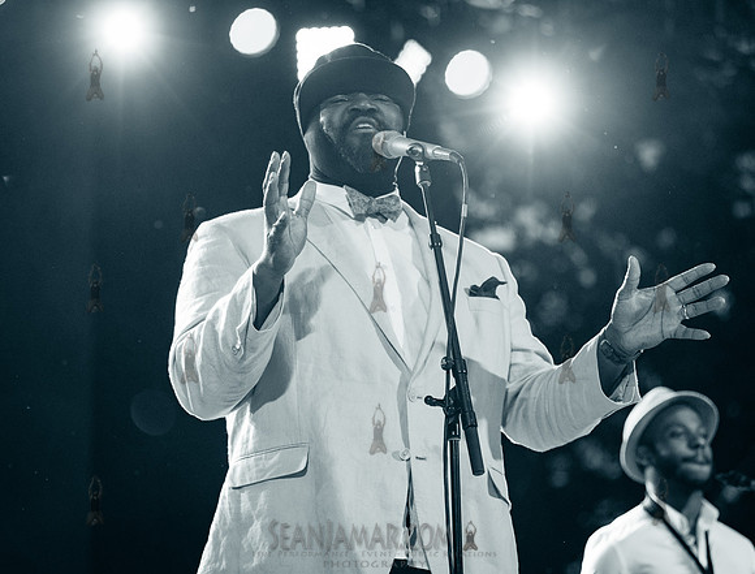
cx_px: 258
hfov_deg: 16.9
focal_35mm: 116
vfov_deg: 12.9
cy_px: 332
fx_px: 2541
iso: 2000
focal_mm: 92
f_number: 3.2
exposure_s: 1/500
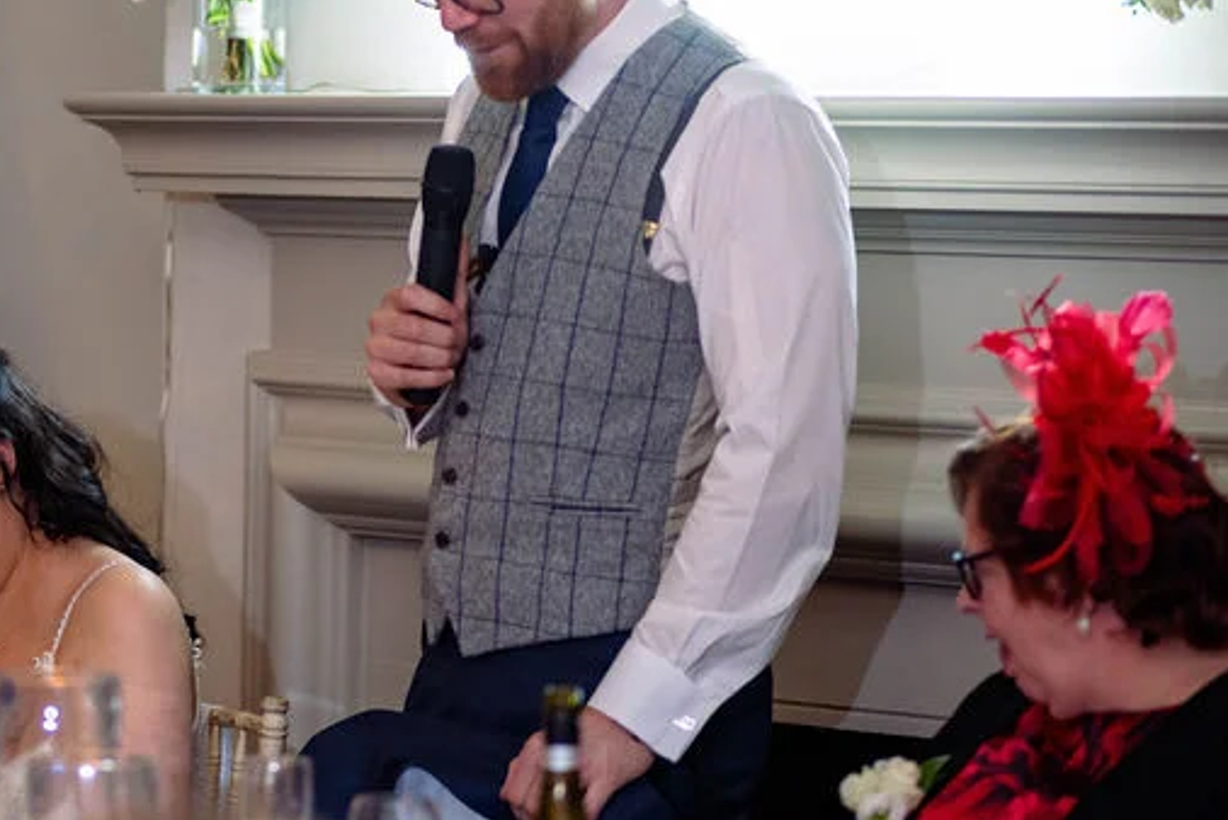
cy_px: 224
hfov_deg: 11.9
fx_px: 5870
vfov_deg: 8.0
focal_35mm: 172
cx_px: 102
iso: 1000
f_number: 1.8
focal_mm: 85
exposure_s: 1/200
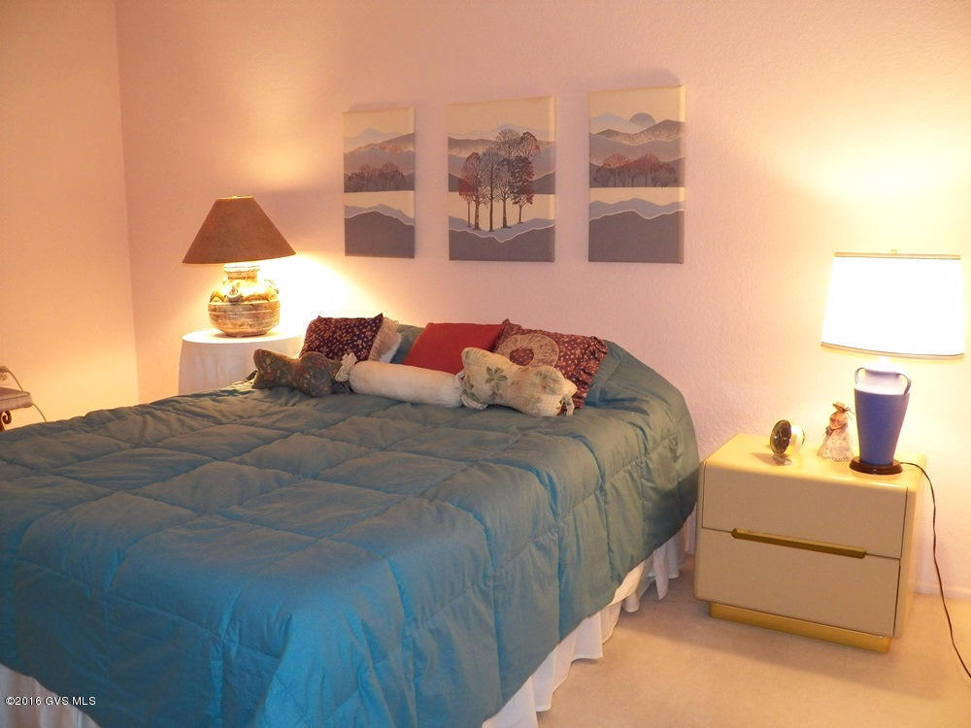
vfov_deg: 45.4
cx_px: 486
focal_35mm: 31
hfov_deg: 58.4
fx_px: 870
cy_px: 364
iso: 320
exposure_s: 1/30
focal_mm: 5.5
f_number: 2.8
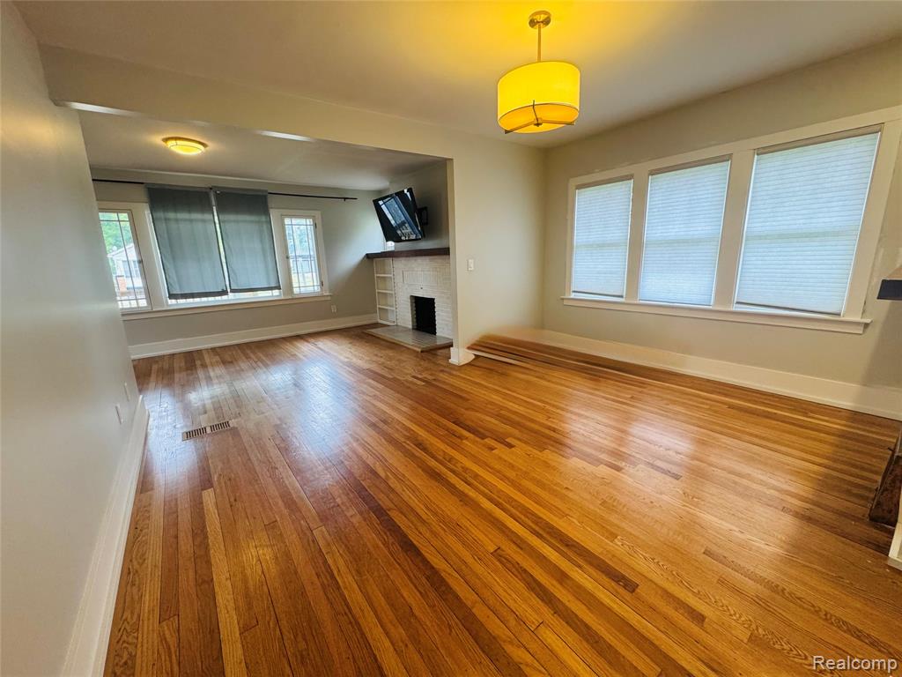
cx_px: 451
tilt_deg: -12.9
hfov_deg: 102.1
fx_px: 365
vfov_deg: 85.7
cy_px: 338
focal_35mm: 14
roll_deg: +1.3
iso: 250
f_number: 2.2
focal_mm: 2.22
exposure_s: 1/120
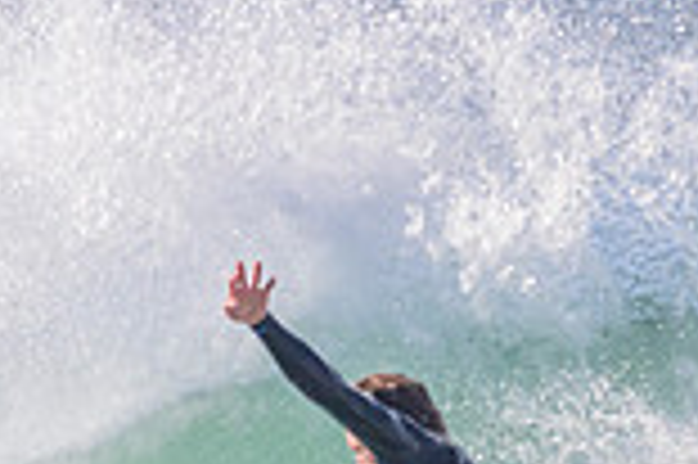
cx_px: 27
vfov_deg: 0.5
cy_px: 813
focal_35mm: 2997
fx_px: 58046
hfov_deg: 0.7
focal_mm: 800
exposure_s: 1/2000
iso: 1800
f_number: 11
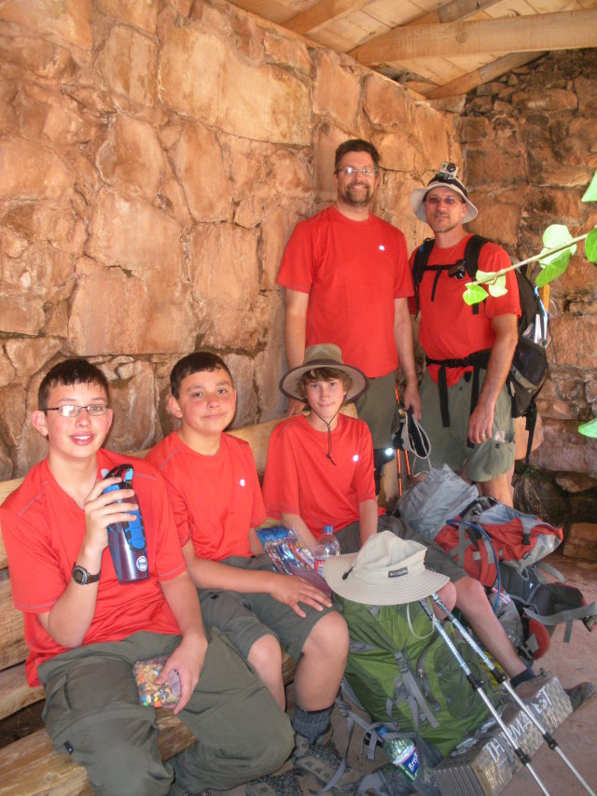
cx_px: 298
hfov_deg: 39.7
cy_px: 398
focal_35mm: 36
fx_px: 828
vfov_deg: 51.3
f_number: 3.5
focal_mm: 6.3
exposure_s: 1/30
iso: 253
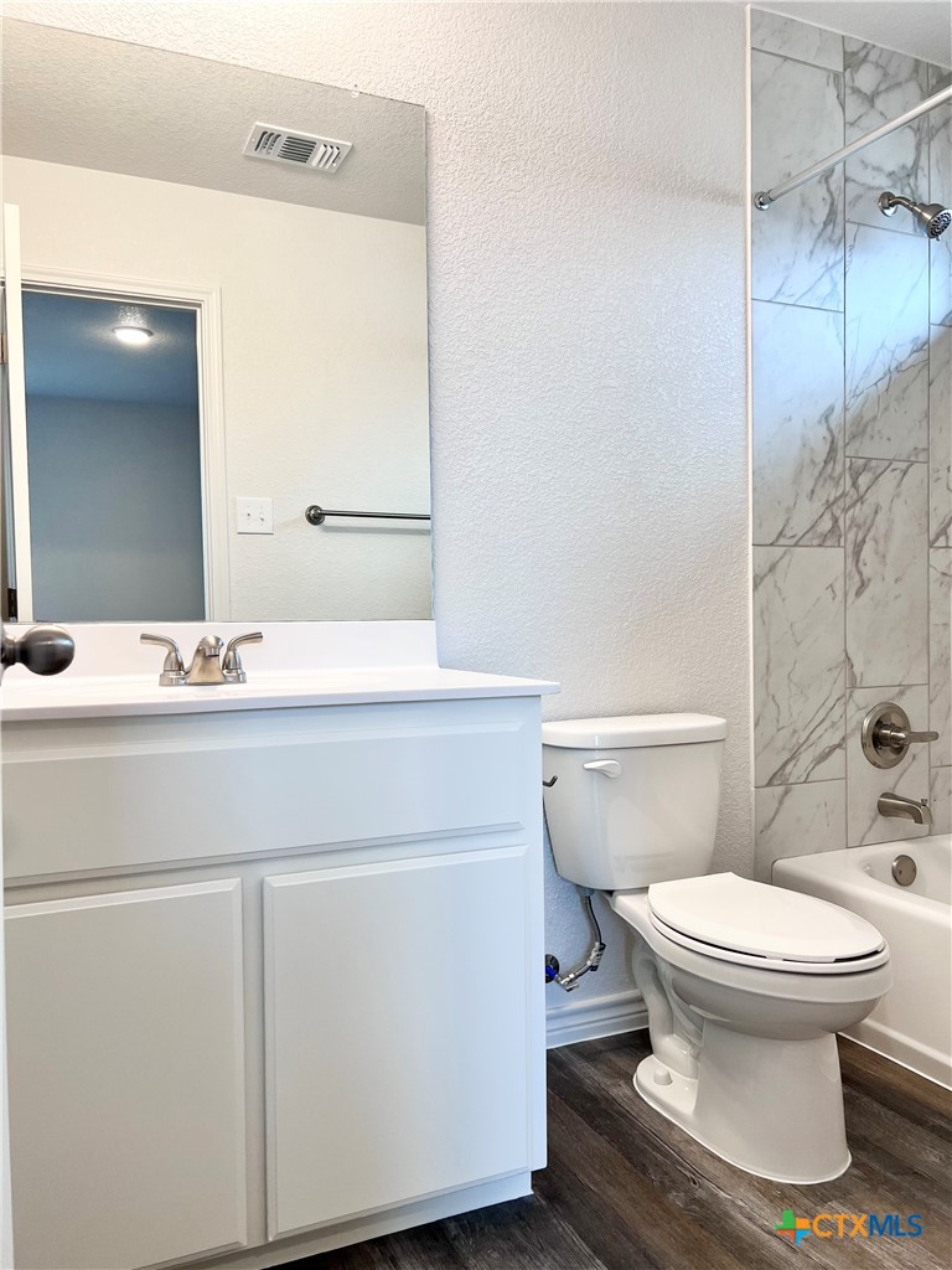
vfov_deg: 67.3
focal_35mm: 26
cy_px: 635
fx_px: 953
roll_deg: +0.7
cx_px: 476
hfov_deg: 53.1
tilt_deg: +0.5
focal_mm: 5.7
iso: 50
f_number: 1.5
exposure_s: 1/120
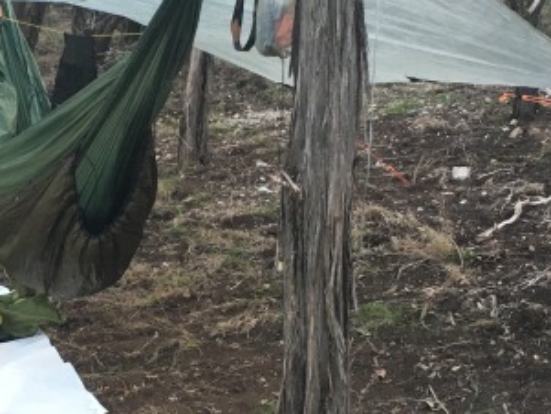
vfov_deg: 19.1
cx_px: 117
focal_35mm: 77
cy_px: 165
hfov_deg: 24.9
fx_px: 1226
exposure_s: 1/30
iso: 80
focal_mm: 4.15
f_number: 2.2
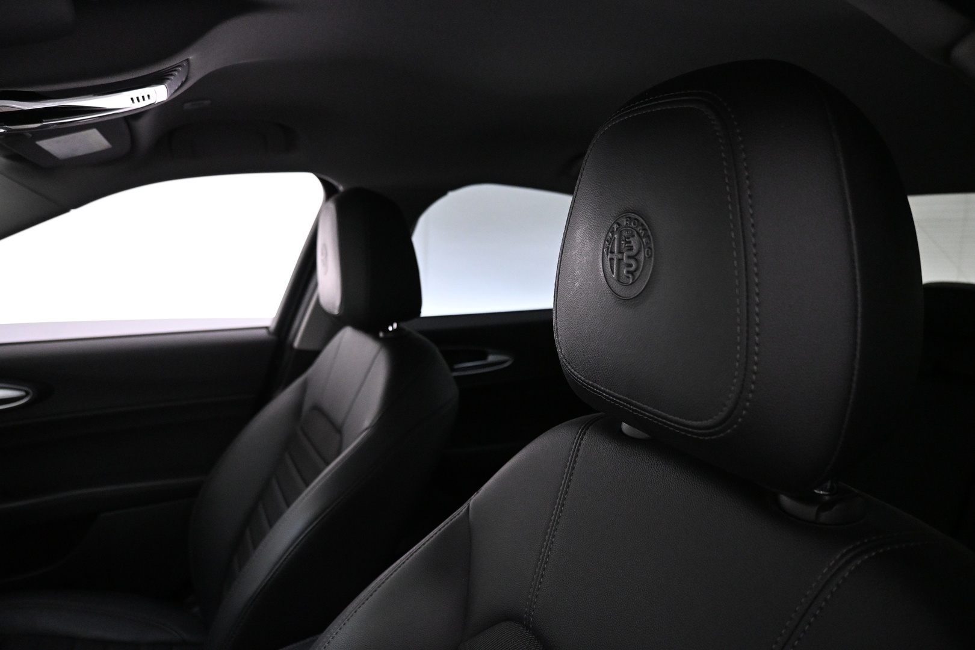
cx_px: 488
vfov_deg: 53.1
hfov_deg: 73.7
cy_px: 325
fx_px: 650
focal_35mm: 24
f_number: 3.5
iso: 3200
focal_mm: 16
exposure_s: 1/100
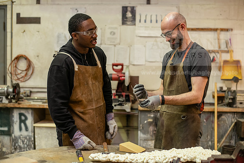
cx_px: 122
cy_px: 82
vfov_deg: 27.0
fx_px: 339
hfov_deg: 39.6
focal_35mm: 50
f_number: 2.5
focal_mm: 50
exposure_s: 1/160
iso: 800
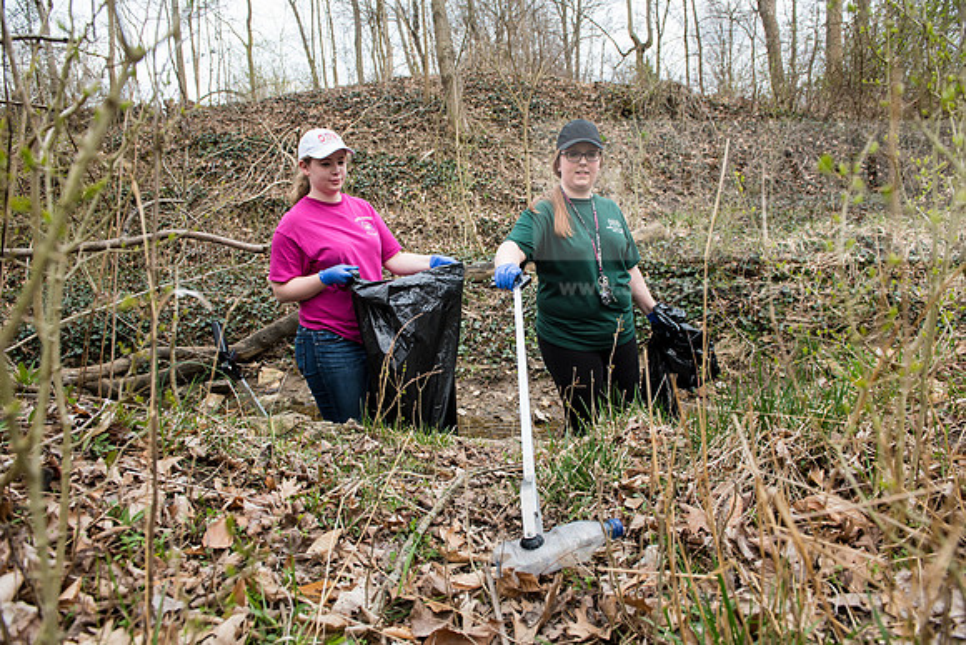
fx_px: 644
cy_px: 322
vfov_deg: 53.2
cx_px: 483
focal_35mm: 24
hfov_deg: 73.7
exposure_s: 1/320
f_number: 6.3
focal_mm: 24
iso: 320
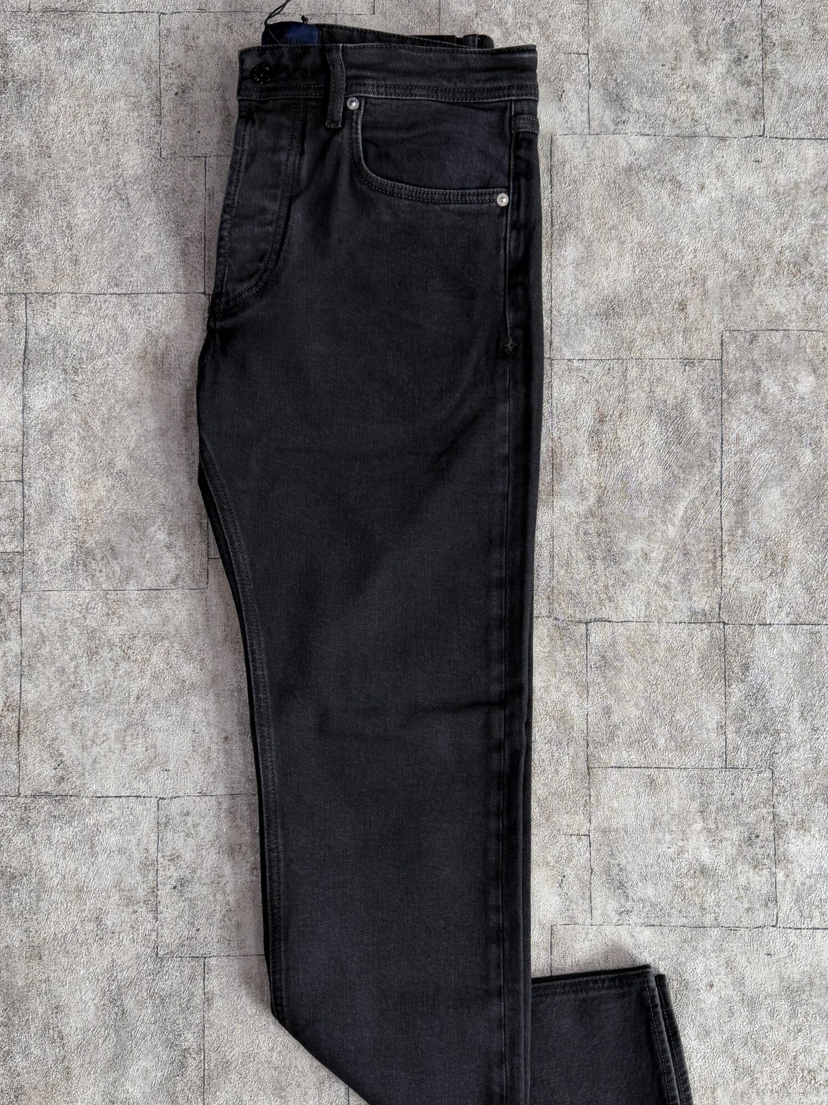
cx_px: 480
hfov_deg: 45.3
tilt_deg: -85.7
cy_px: 620
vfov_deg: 58.2
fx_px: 989
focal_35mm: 31
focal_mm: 6.76
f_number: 1.78
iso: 160
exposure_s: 1/84
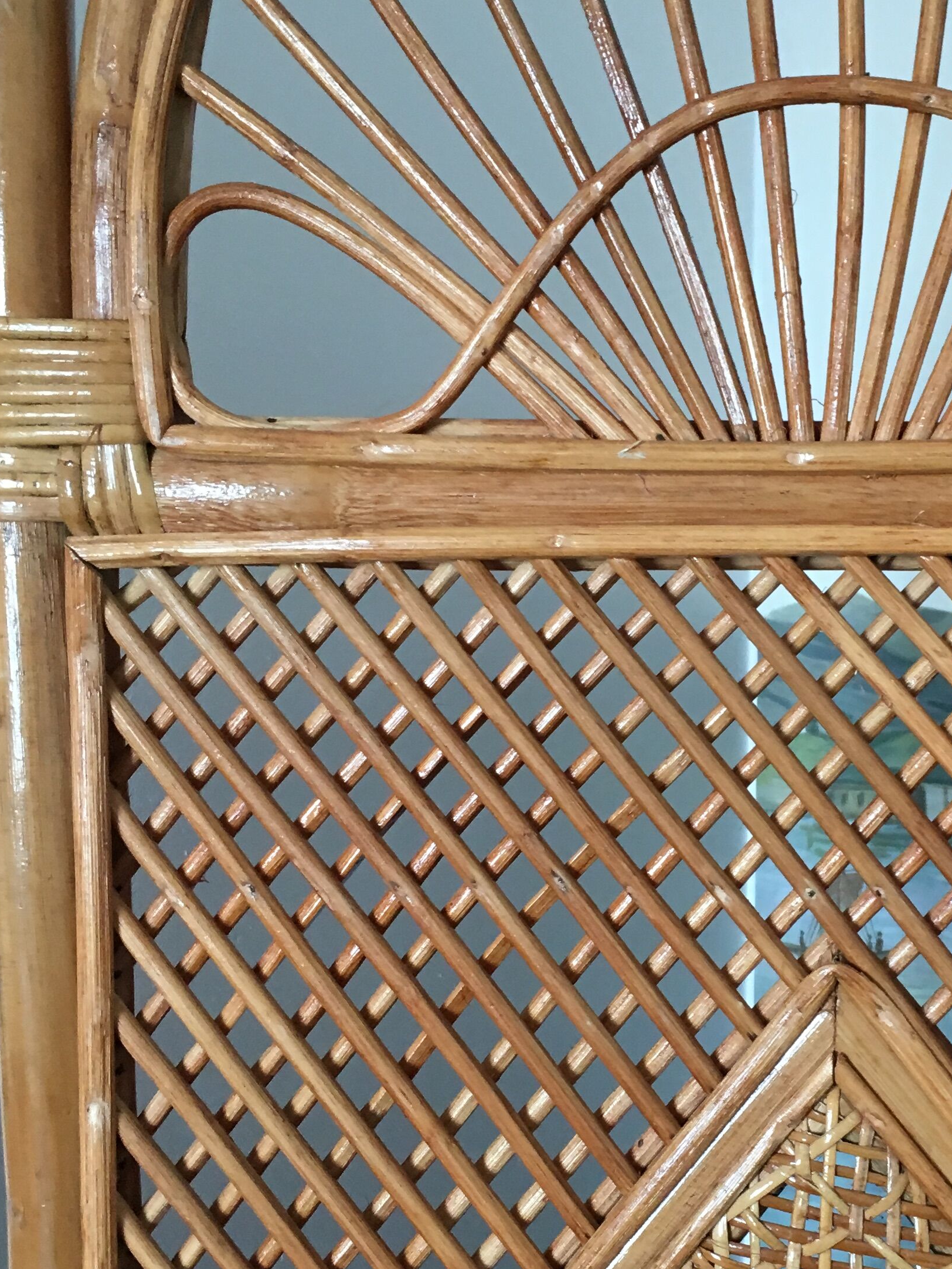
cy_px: 759
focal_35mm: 54
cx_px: 824
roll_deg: -0.4
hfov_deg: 26.3
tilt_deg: -5.5
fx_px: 1980
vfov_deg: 35.4
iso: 125
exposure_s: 1/33
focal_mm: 4.15
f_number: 2.2
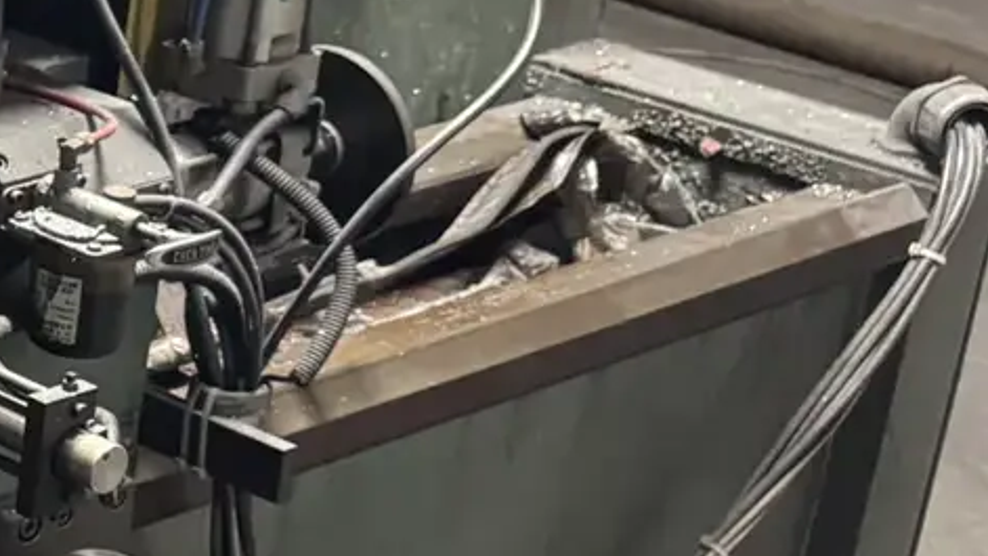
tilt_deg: -23.6
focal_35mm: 111
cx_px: -808
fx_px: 2908
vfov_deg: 10.9
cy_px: 269
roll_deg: -0.9
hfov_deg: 16.2
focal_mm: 6.76
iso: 640
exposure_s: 1/40
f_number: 1.78
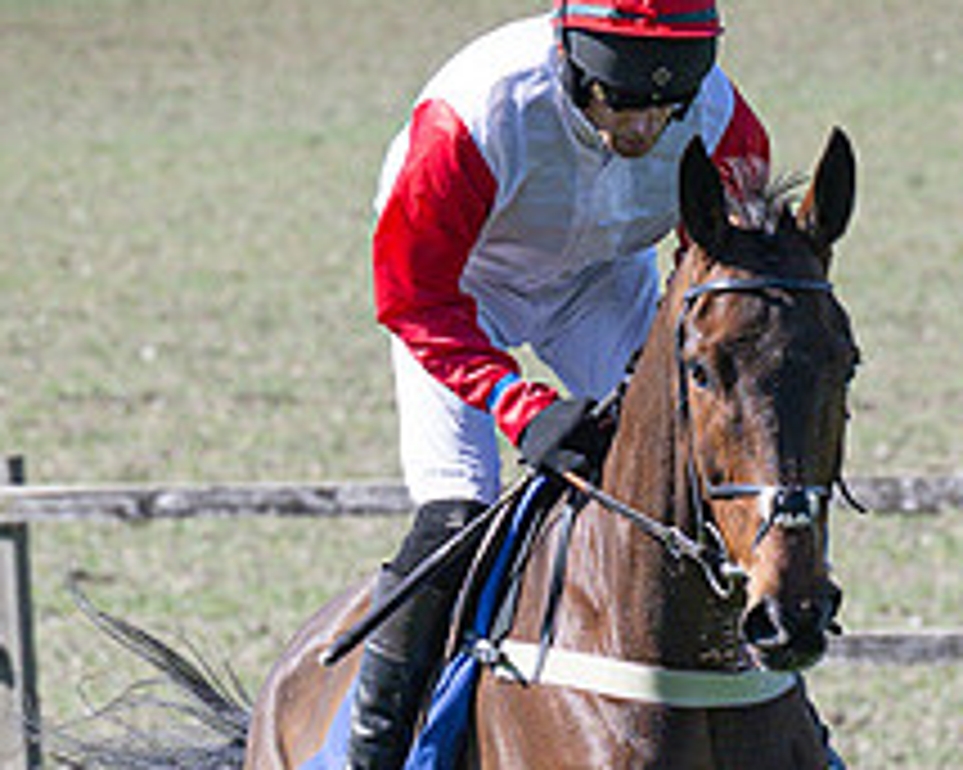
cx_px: 166
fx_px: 21423
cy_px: 746
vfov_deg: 2.1
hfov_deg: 2.6
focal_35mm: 752
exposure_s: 1/2000
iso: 320
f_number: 5
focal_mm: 130
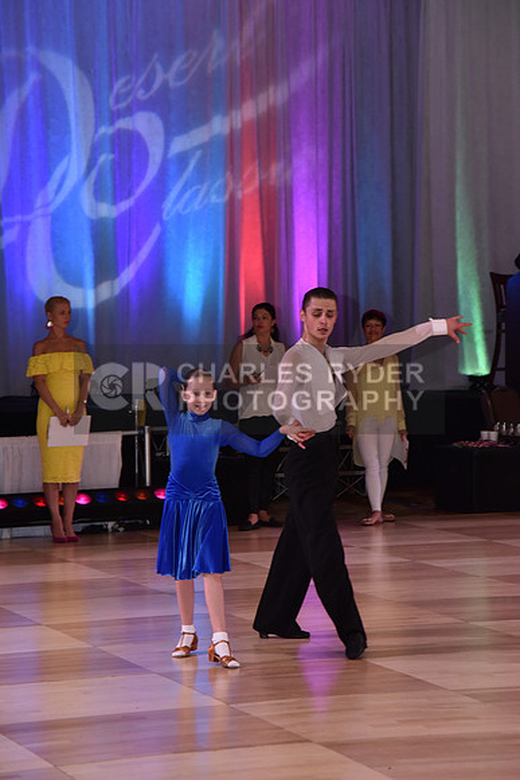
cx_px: 260
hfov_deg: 11.4
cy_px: 390
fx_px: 2598
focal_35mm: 120
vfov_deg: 17.1
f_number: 6.3
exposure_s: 1/250
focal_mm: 120
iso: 1600
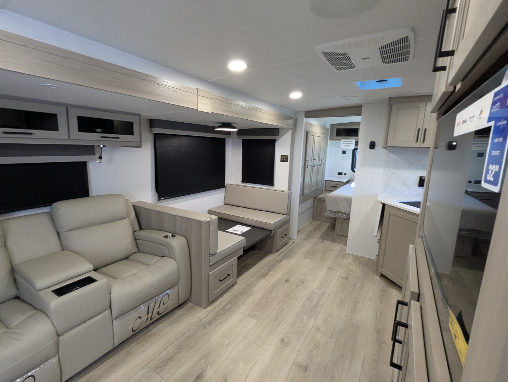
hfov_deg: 94.4
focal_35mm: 16
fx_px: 235
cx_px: 254
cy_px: 191
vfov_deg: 78.2
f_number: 2.2
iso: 513
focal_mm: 2.35
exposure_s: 1/117
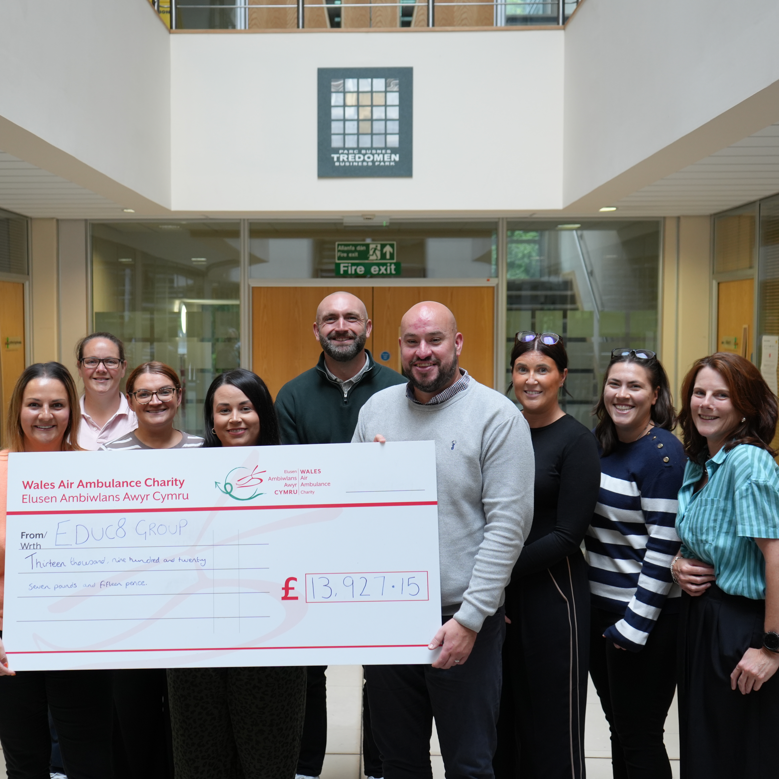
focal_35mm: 46
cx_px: 329
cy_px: 390
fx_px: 1171
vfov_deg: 36.8
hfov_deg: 36.7
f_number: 4
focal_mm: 36
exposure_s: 1/160
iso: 800
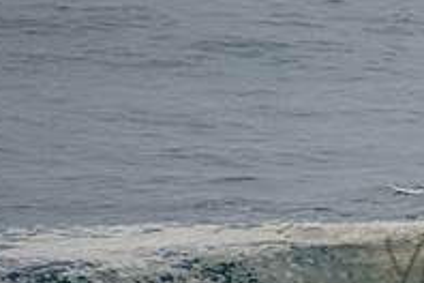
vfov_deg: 0.8
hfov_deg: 1.2
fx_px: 20704
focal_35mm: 1758
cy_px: 252
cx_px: 606
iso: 280
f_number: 5.6
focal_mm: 400
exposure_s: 1/1250
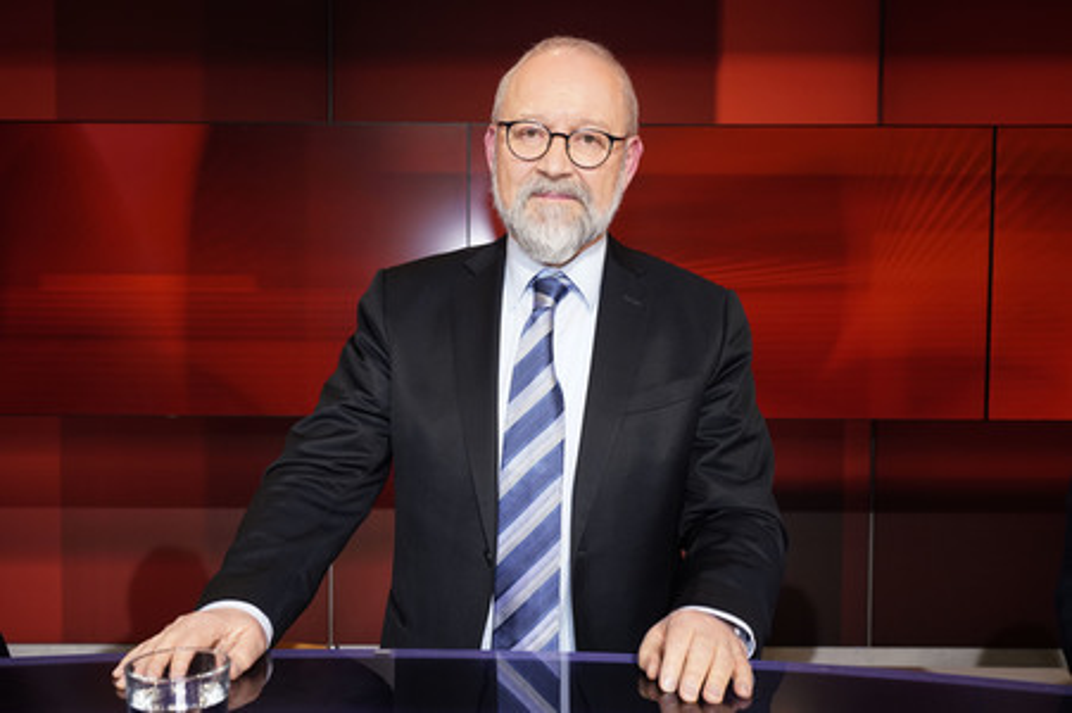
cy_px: 356
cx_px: 536
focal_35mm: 32
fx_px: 952
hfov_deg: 58.8
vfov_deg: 41.1
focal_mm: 32
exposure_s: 1/125
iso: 1600
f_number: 5
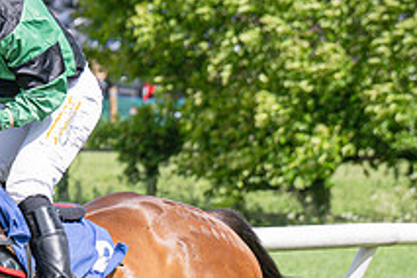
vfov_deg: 2.4
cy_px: 296
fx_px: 6544
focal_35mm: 565
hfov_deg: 3.6
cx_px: -296
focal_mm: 94
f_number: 4
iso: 400
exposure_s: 1/3200
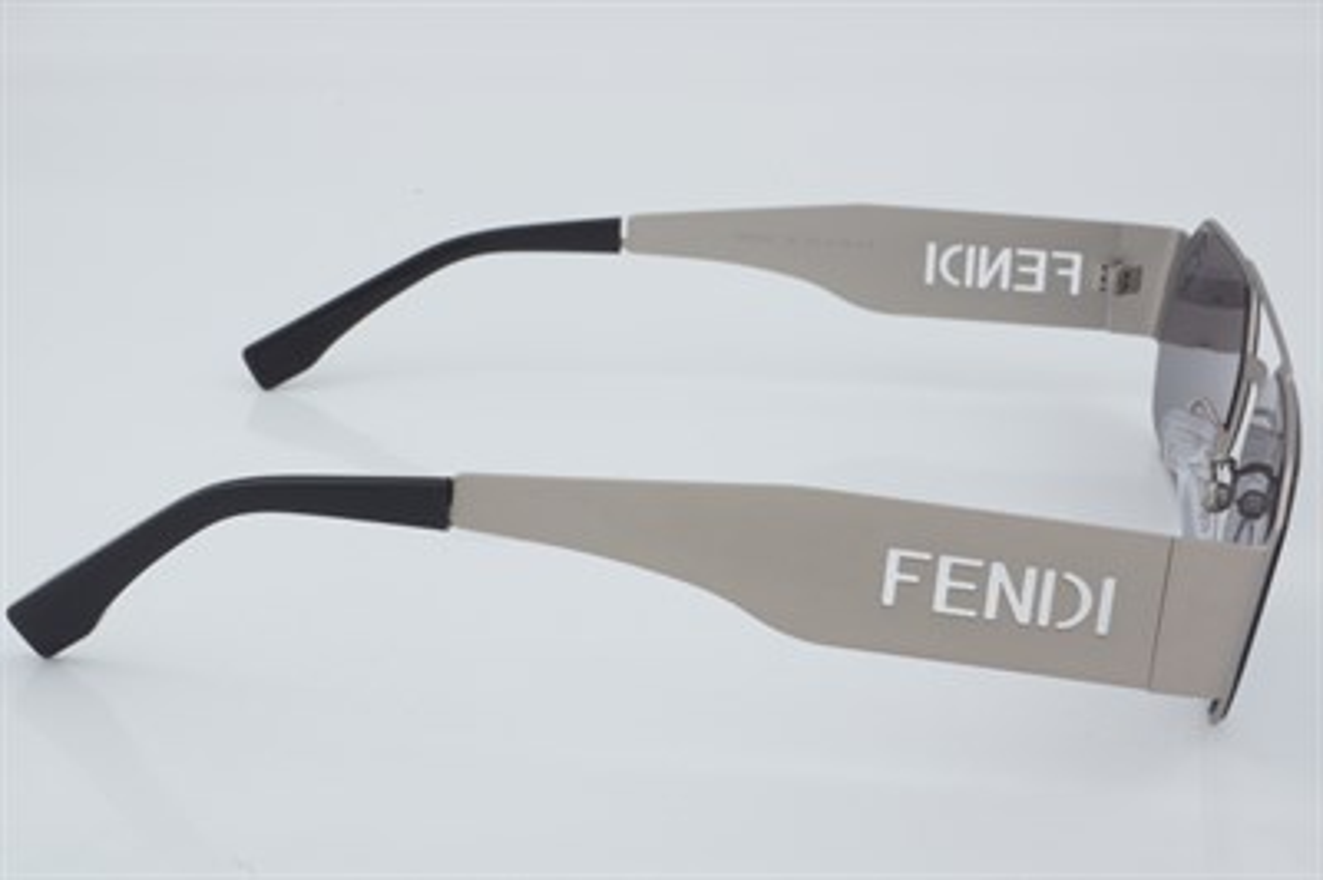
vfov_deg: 20.1
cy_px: 440
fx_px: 2479
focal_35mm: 68
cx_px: 662
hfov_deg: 29.9
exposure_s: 1/3
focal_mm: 45
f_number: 32
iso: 100
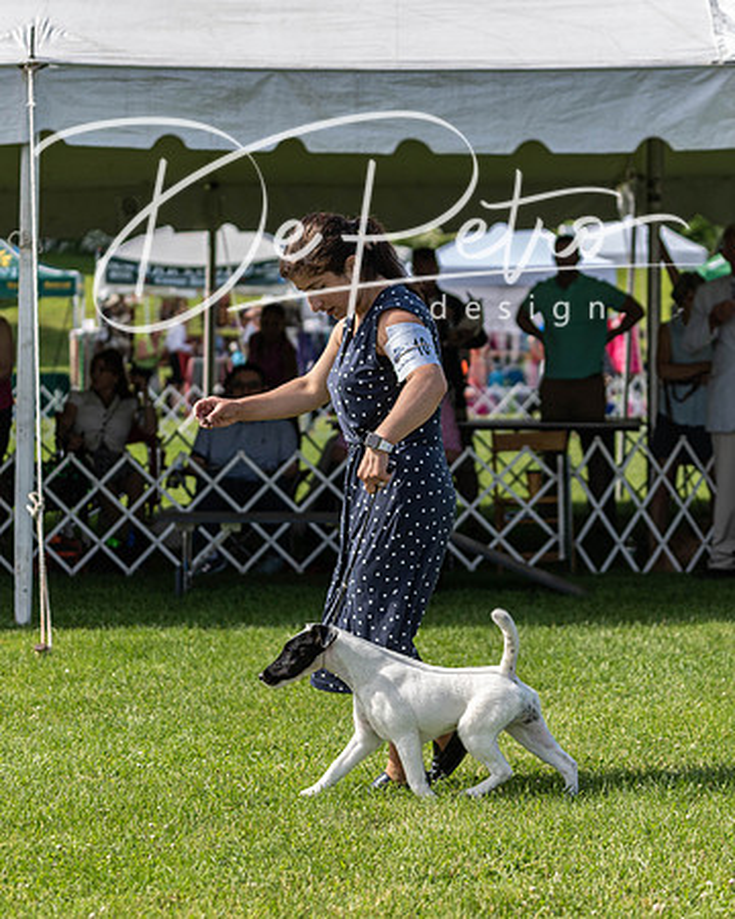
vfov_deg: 14.4
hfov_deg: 11.6
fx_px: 3629
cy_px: 471
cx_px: 433
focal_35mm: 133
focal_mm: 85
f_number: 4
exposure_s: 1/2000
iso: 500
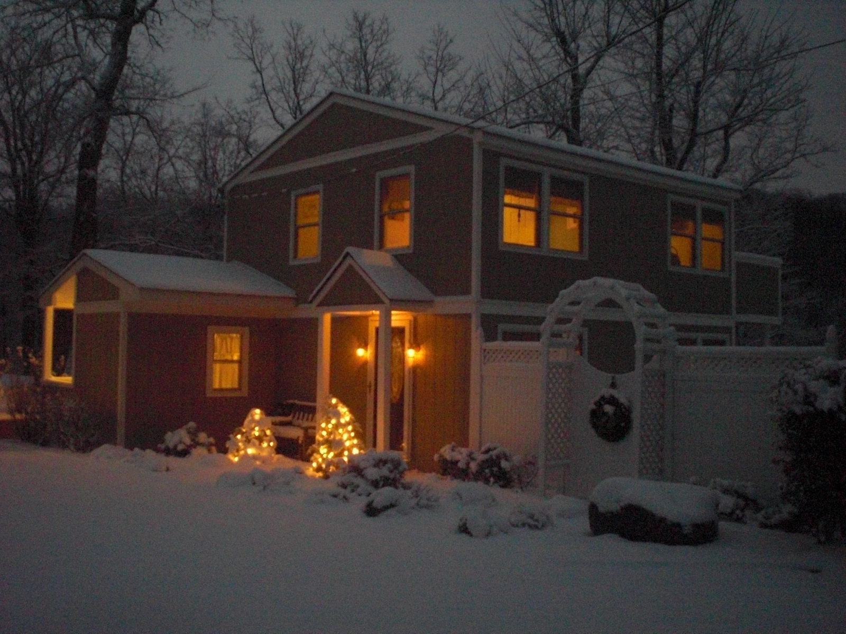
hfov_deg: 49.0
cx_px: 423
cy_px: 317
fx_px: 929
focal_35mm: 38
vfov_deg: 37.7
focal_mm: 6.3
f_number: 3.1
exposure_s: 1/8
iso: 800
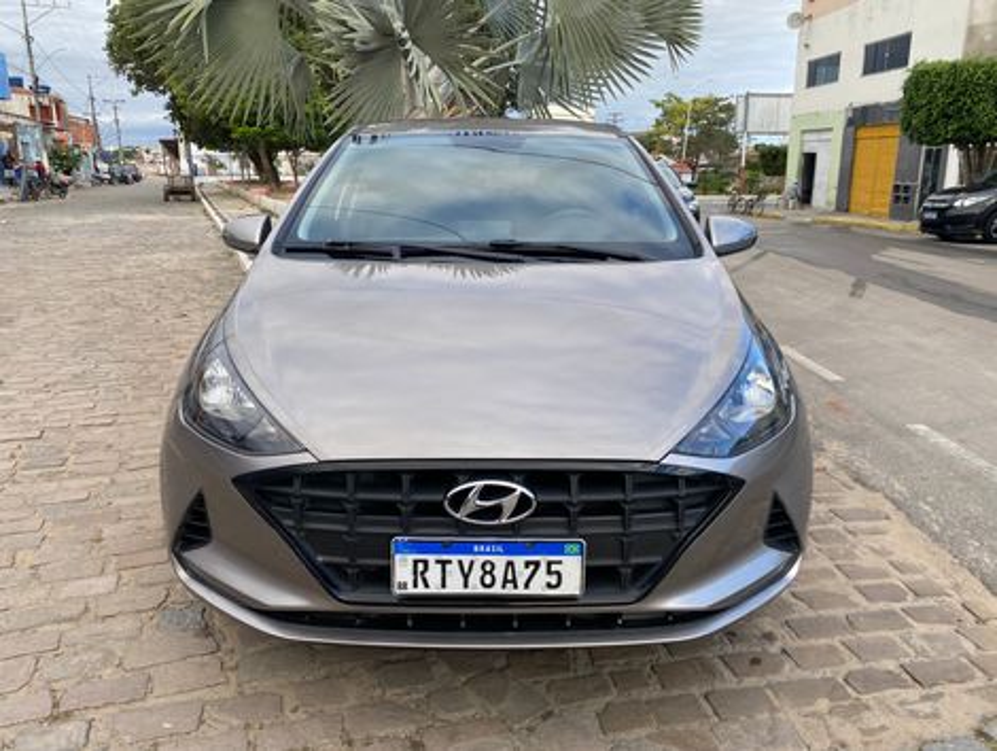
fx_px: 750
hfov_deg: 67.2
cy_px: 376
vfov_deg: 53.2
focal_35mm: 26
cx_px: 498
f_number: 1.8
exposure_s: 1/397
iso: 32
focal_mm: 4.25
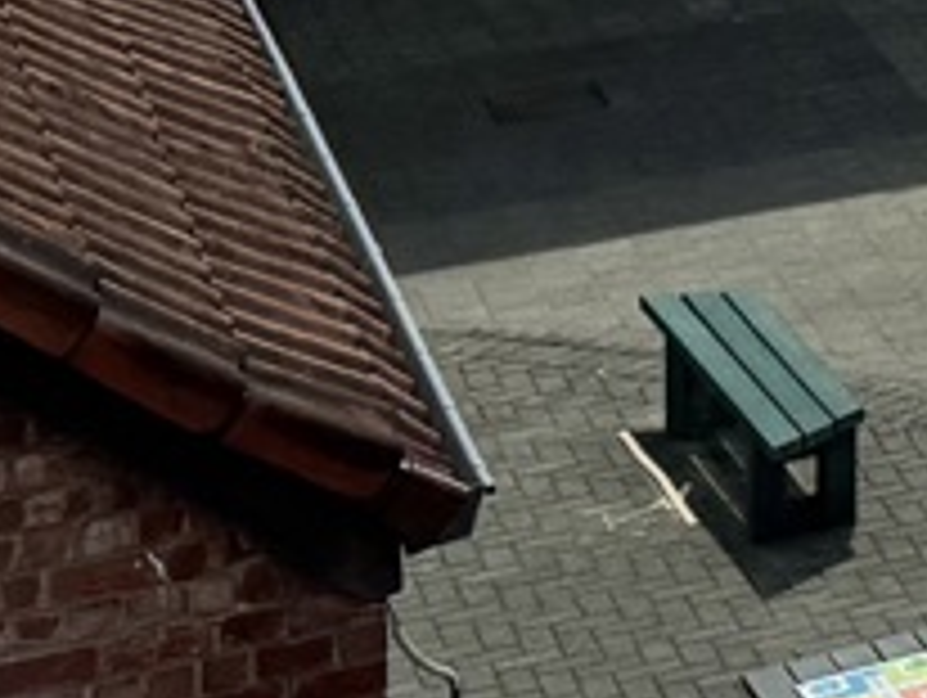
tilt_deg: -2.3
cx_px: 3123
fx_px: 4987
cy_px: -1346
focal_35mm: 186
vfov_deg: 7.2
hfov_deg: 8.3
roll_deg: -0.7
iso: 80
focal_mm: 6.76
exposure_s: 1/7092
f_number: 1.78
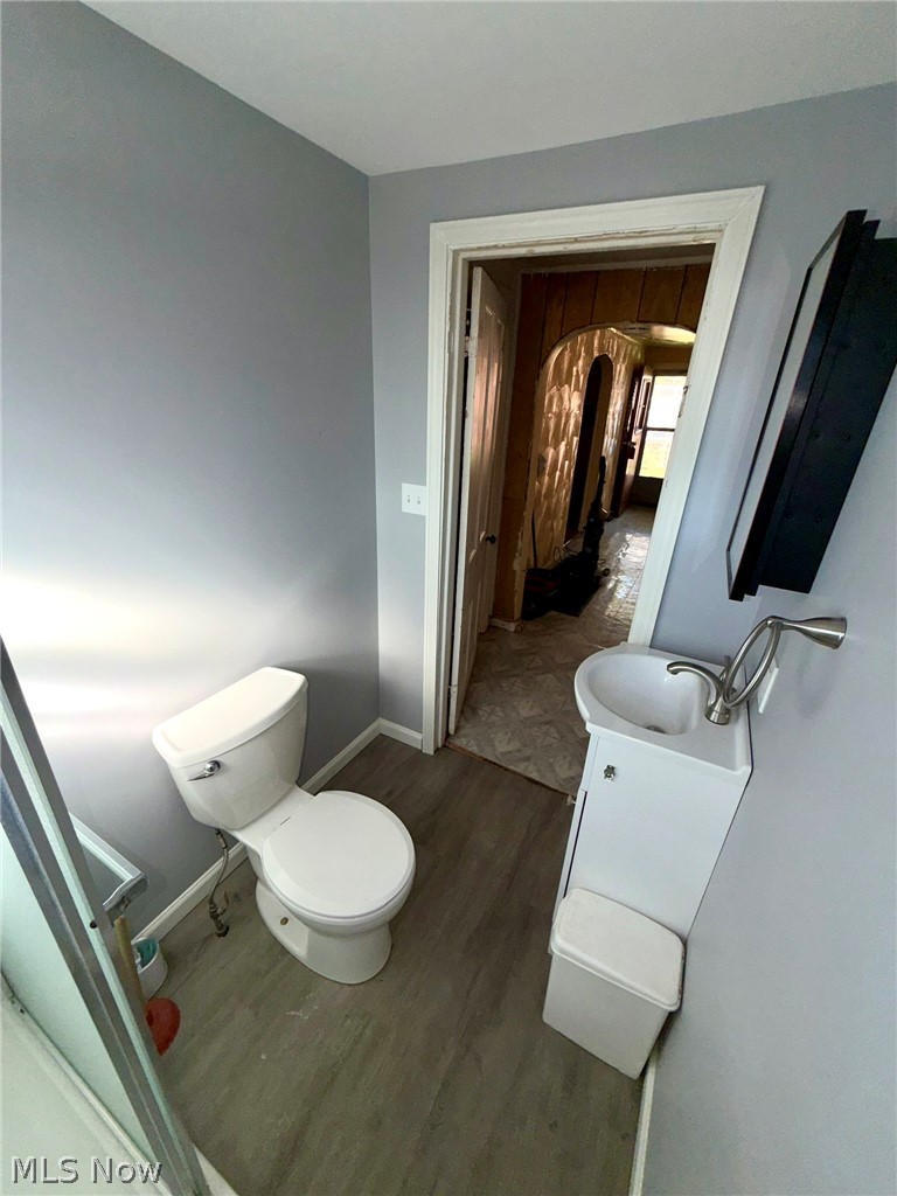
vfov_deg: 102.1
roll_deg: -2.5
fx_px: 484
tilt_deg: -23.4
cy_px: 598
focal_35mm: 14
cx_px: 448
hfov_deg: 85.7
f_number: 2.2
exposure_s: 1/121
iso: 20
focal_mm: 2.22
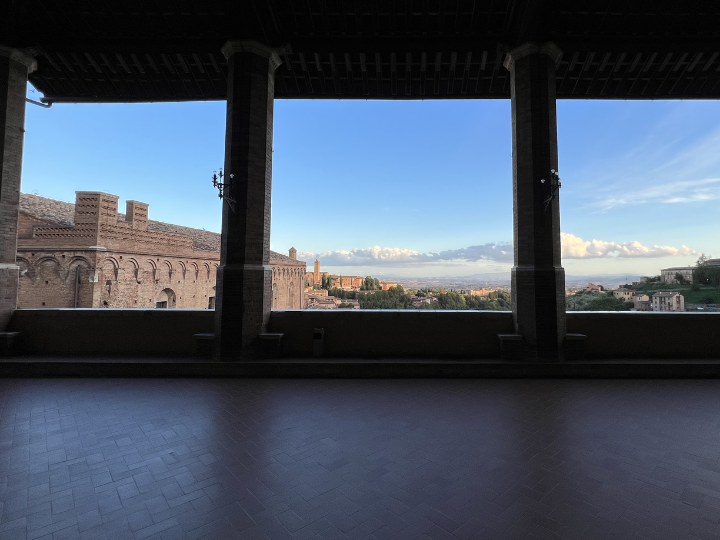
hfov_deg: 90.3
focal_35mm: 17
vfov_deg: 74.7
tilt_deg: +3.0
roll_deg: -0.1
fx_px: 354
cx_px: 415
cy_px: 254
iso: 32
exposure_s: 1/436
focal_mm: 1.57
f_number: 1.8
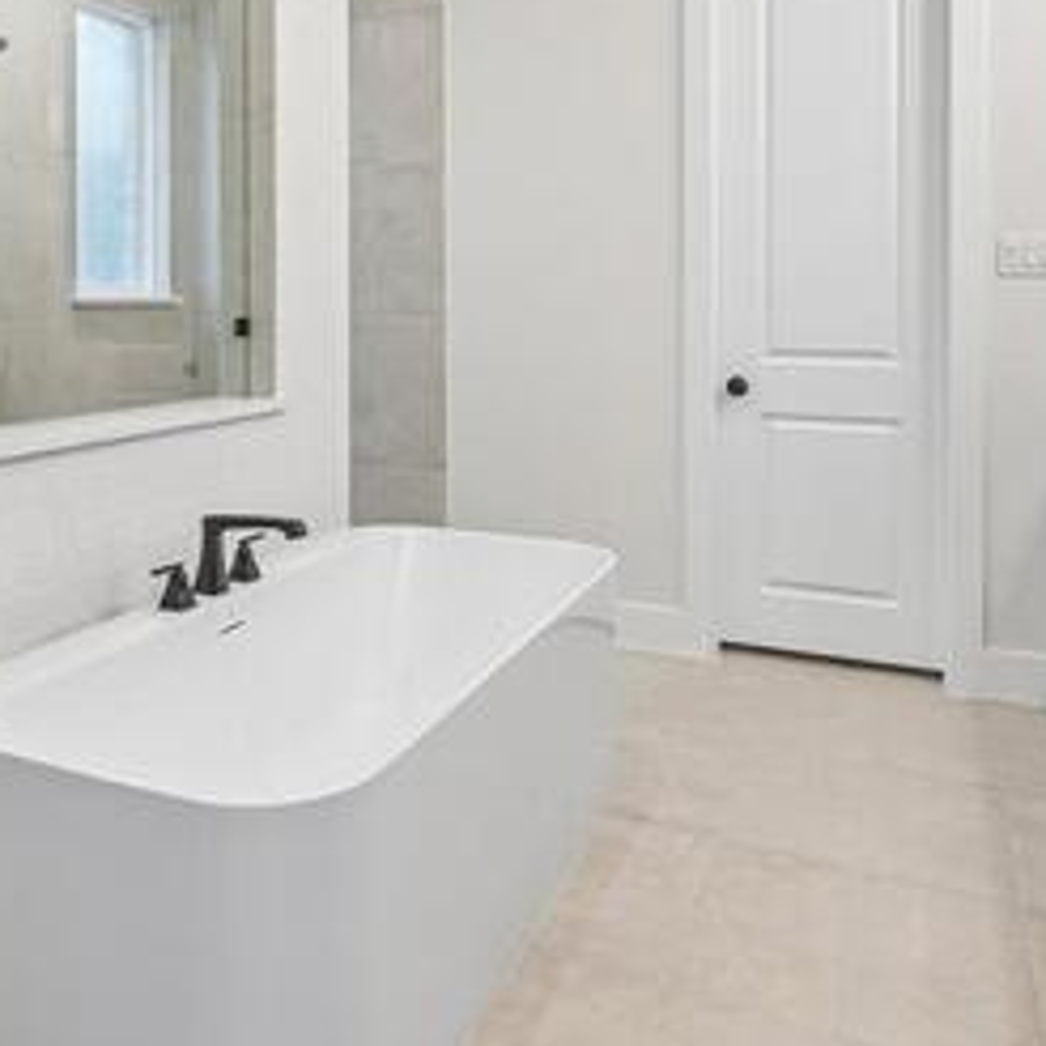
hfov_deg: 51.6
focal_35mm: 31
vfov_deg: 51.4
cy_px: 332
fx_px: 1060
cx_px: 353
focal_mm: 14
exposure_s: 1/40
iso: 400
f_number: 8
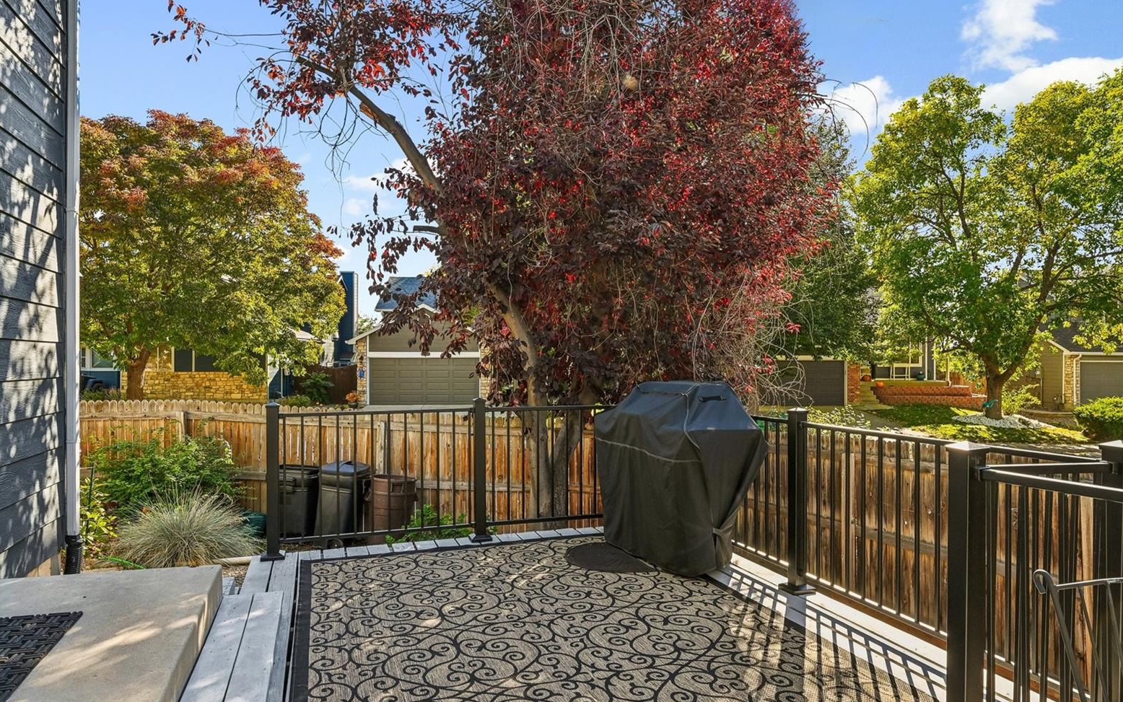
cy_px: 369
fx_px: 689
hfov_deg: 78.3
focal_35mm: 23
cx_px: 558
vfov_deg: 54.0
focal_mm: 21.5
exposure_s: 1/125
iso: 400
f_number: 10
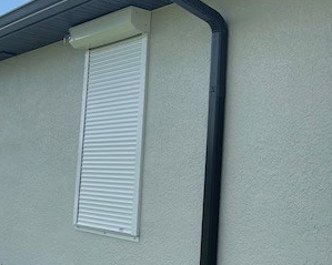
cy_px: 112
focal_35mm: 51
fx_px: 501
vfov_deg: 29.6
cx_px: 301
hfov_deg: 34.5
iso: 32
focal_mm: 5.1
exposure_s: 1/3922
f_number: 1.6
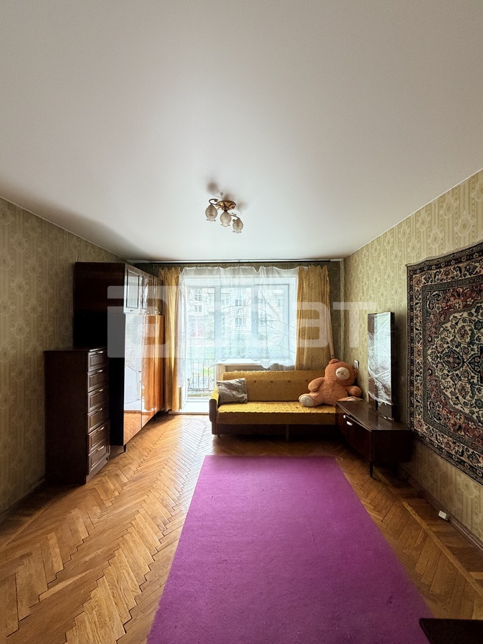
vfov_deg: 102.1
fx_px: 260
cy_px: 322
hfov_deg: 85.7
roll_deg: -0.5
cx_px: 242
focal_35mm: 14
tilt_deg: +0.3
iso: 400
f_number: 2.2
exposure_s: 1/60
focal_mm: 2.22
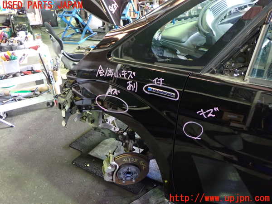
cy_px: 102
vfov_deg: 46.8
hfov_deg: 60.0
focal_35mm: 30
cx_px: 136
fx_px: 236
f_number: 2.3
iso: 800
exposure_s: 1/20
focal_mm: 5.4
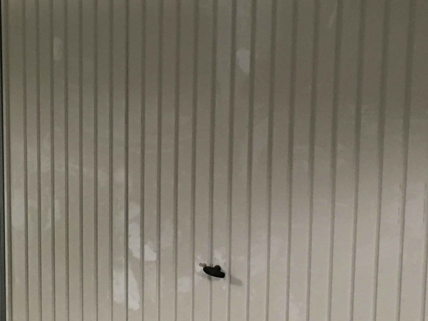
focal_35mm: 71
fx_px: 878
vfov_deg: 20.7
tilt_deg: -8.1
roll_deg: +1.6
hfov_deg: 27.4
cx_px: 221
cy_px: 158
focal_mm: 4.15
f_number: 2.2
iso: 200
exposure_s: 1/20
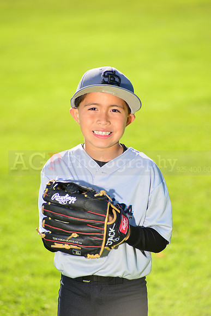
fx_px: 1494
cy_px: 158
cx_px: 106
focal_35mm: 170
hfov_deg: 8.1
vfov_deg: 12.1
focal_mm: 170
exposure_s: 1/250
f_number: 5
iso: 100
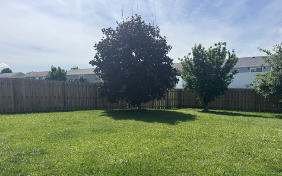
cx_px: 143
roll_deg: +1.2
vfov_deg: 47.4
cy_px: 102
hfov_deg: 70.4
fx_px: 200
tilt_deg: -5.1
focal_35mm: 26
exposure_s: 1/4950
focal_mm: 6.76
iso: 80
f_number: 1.78
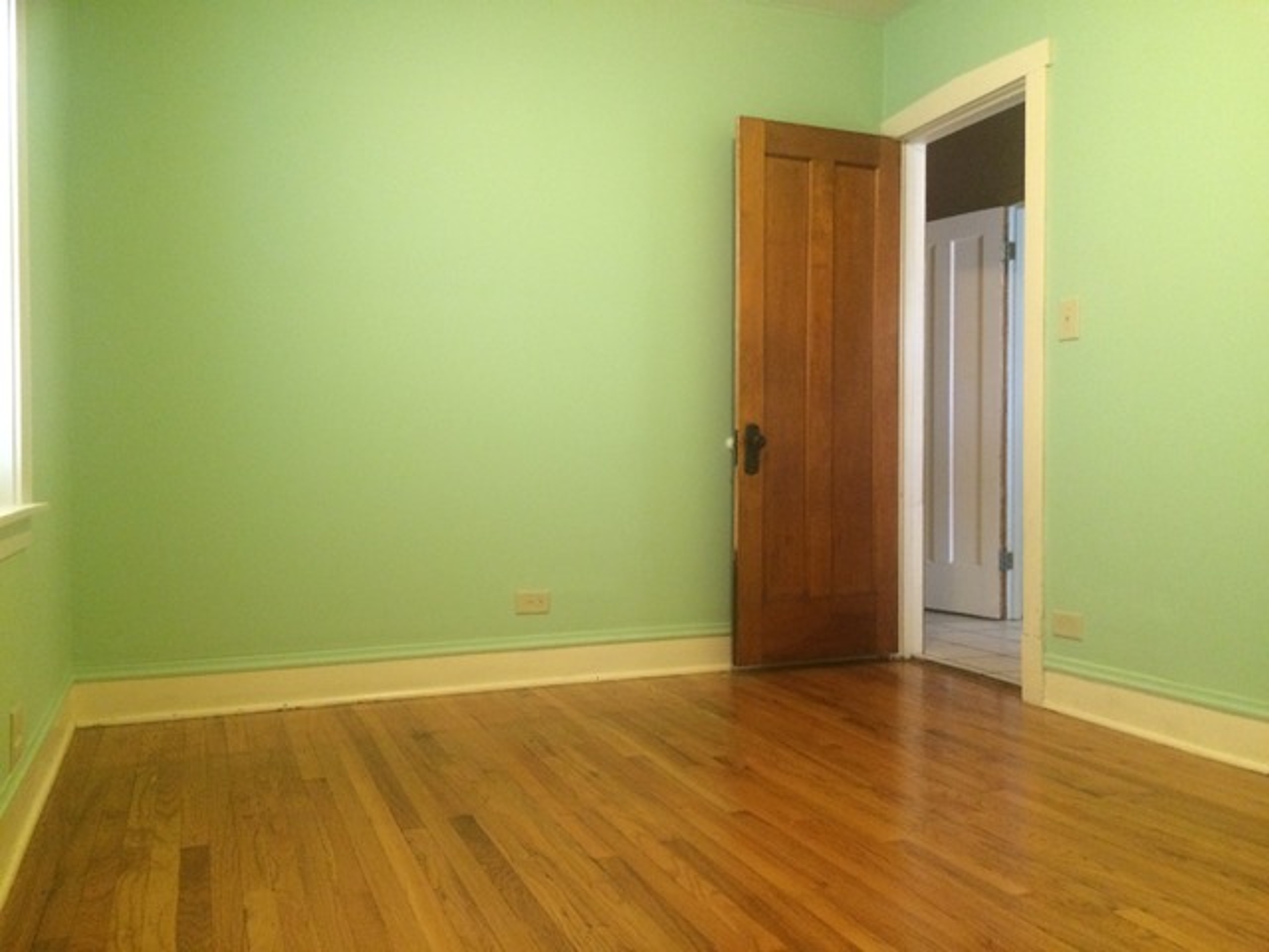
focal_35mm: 29
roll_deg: +0.7
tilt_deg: -0.8
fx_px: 1063
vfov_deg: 48.2
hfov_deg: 61.7
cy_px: 476
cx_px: 634
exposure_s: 1/30
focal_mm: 4.15
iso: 250
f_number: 2.2
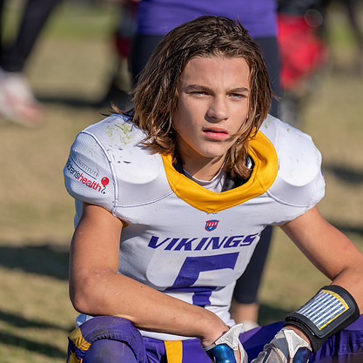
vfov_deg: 6.8
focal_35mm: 258
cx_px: 188
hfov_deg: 6.8
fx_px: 3061
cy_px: 153
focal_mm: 163
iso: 100
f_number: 2.8
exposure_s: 1/2500
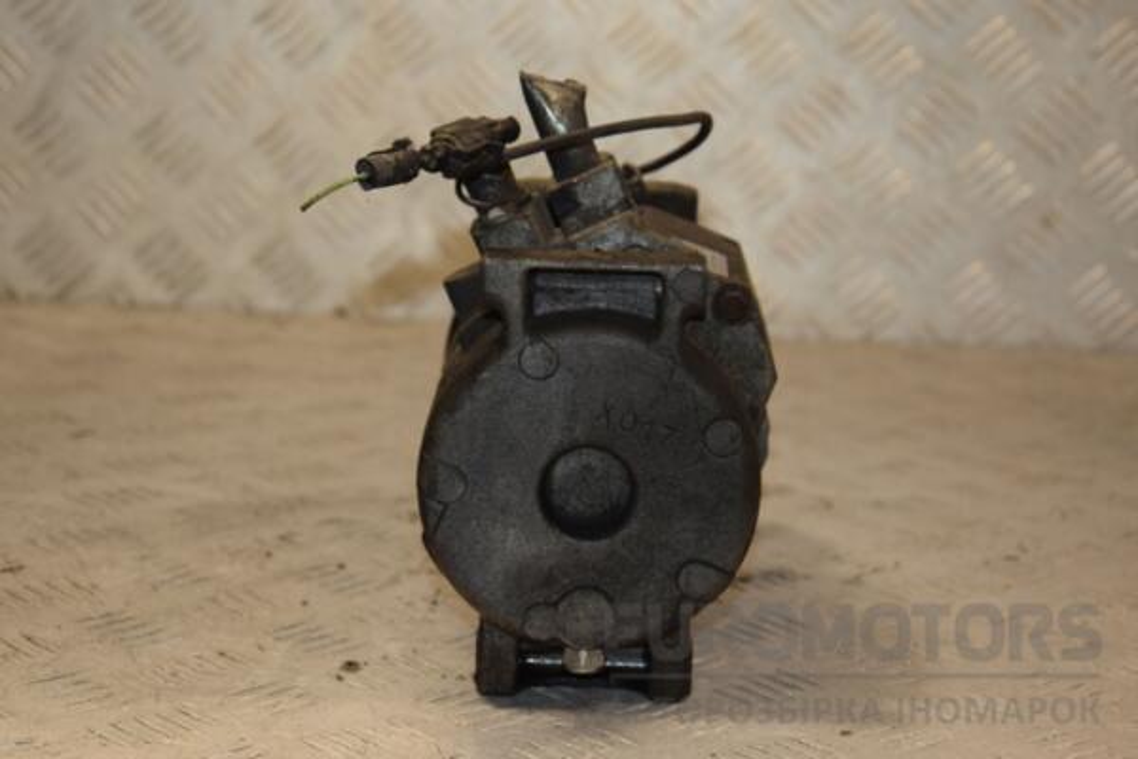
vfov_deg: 15.7
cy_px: 380
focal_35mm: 87
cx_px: 569
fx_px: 2750
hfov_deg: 23.4
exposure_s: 1/200
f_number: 5.6
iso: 800
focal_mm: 58
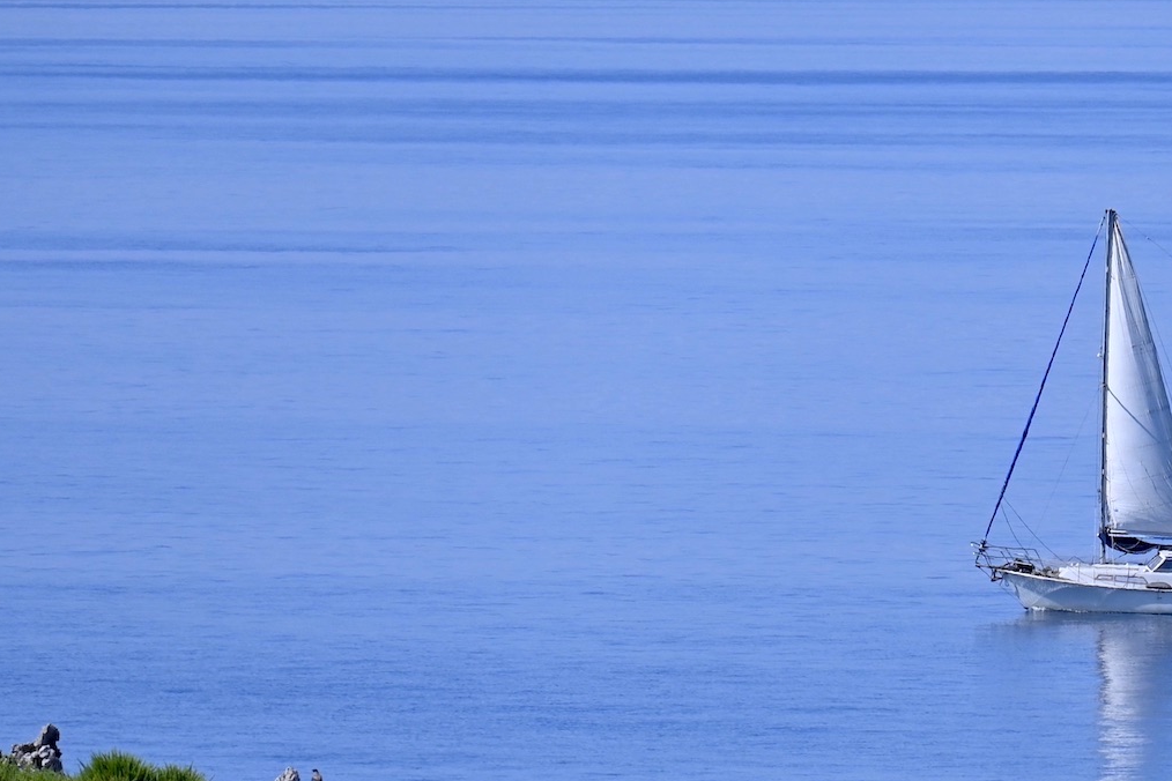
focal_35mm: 723
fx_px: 23536
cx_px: 1170
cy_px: 693
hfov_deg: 2.9
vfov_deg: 1.9
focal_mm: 230
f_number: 8
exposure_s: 1/500
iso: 125
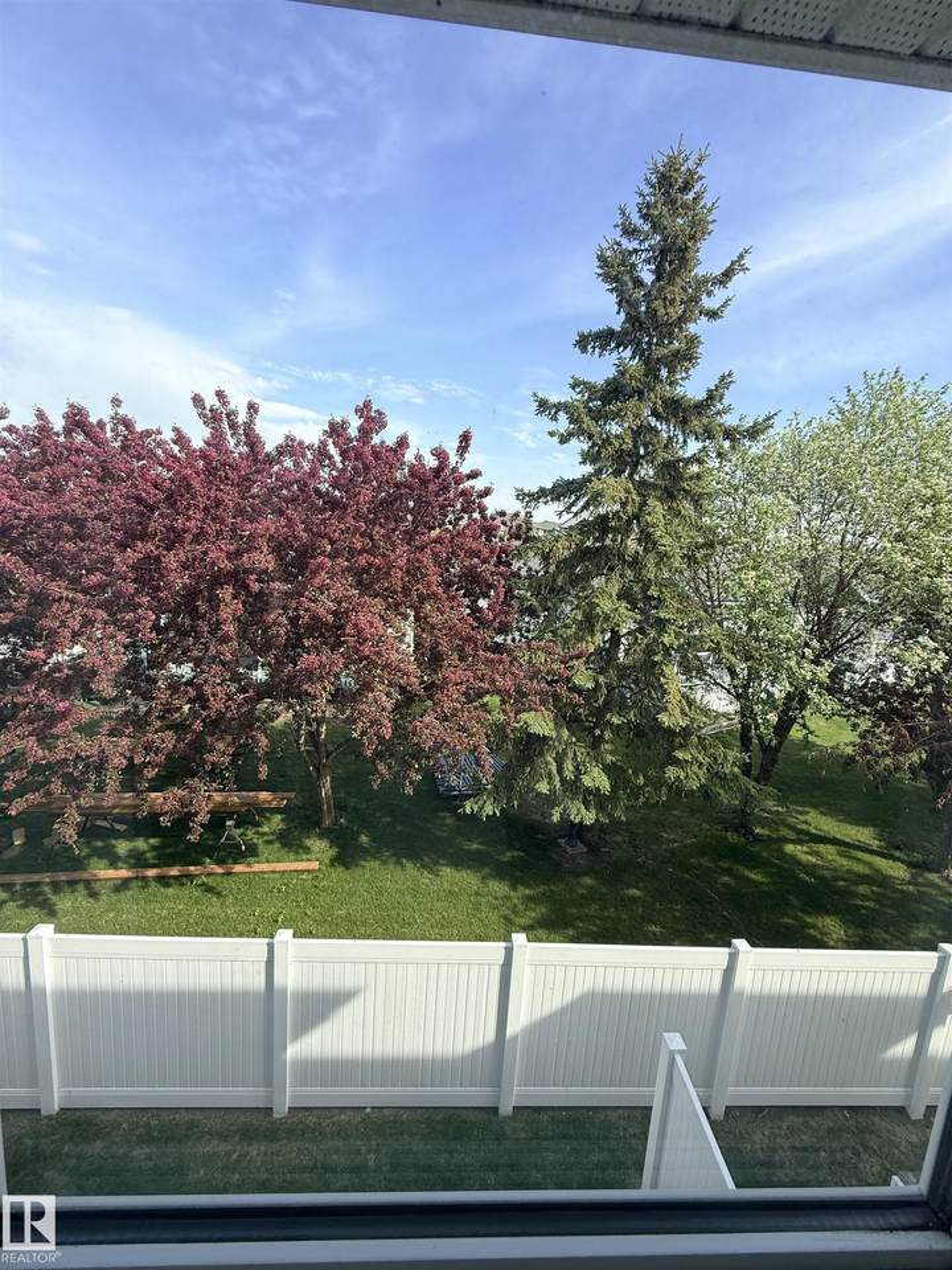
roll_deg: -4.6
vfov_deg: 102.1
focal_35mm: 14
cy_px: 635
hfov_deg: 85.7
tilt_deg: -9.2
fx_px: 513
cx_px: 476
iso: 50
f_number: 2.2
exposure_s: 1/554
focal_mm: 2.22
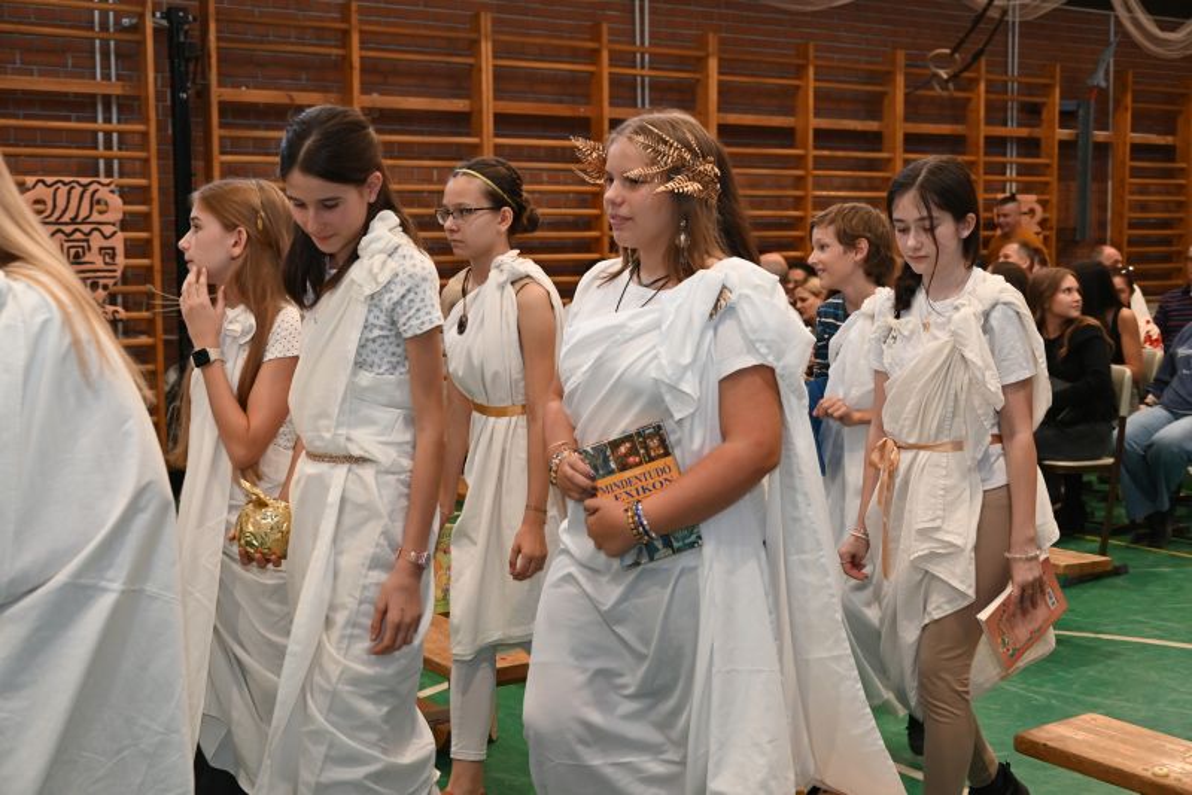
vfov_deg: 29.3
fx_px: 1524
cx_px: 596
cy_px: 398
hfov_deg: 42.7
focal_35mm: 46
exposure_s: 1/125
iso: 1600
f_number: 5.6
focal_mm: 46
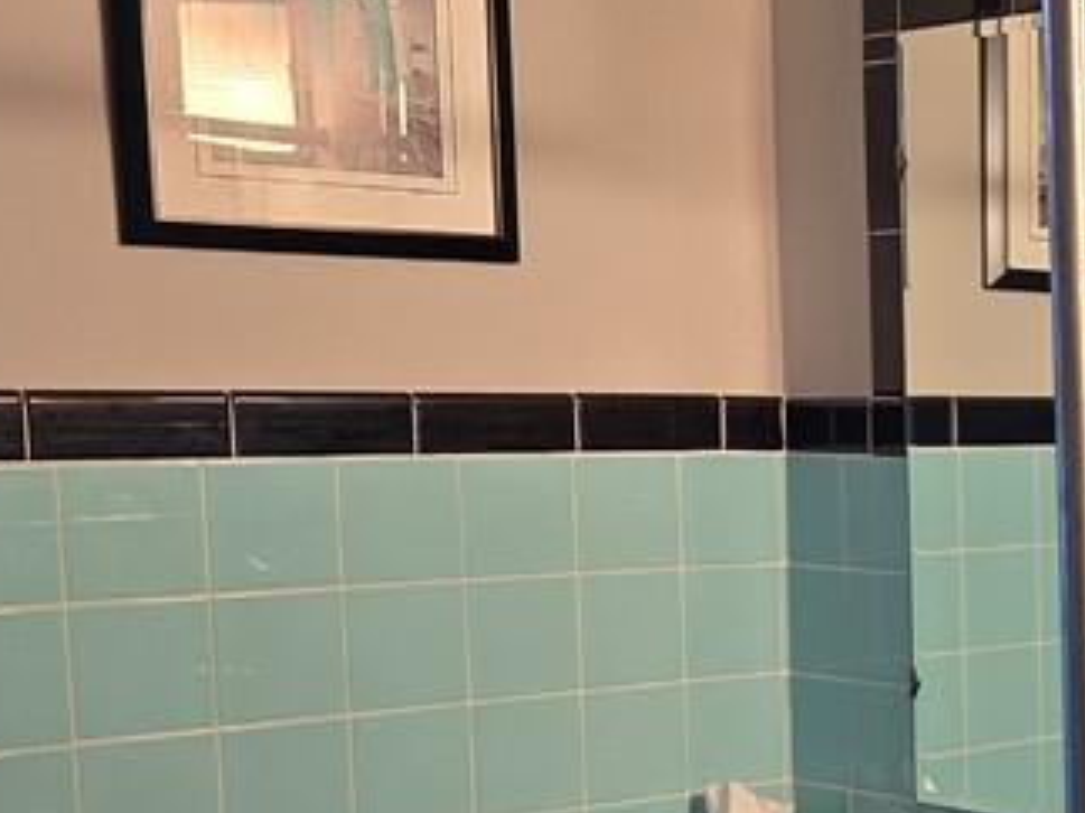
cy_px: 682
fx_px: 2287
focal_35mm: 73
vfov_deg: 19.9
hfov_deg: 24.0
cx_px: 1347
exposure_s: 1/120
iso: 640
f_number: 1.7
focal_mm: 6.3
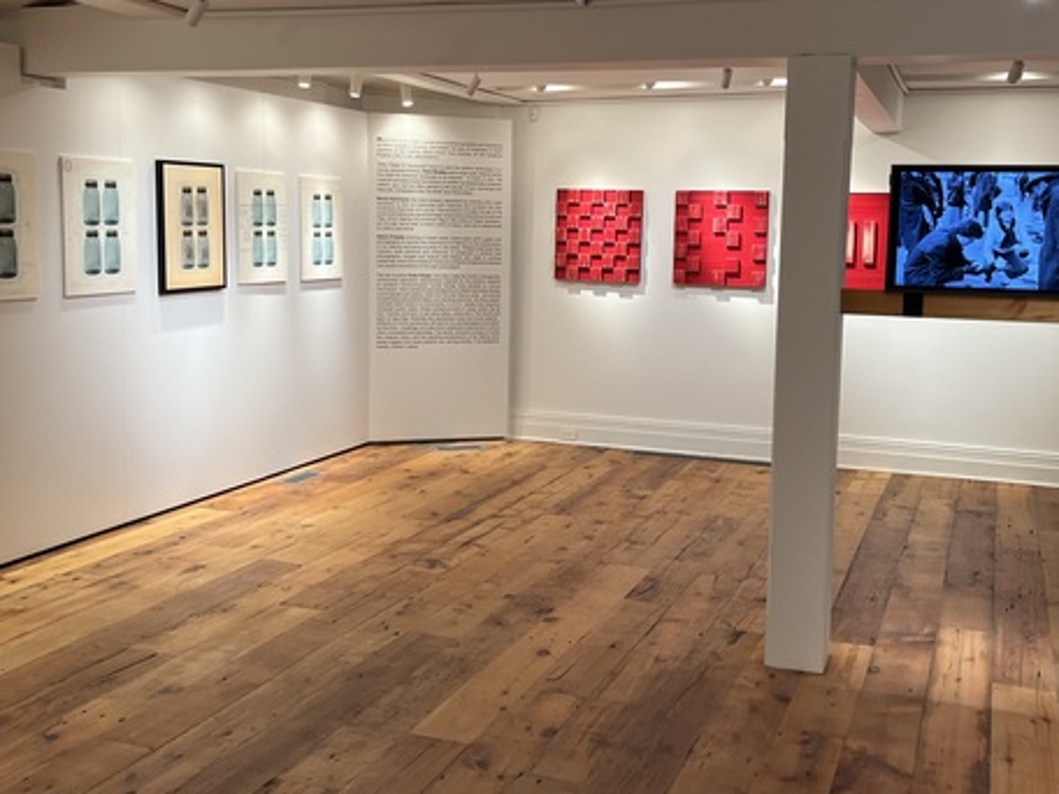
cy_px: 362
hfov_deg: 49.0
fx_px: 1163
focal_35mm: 38
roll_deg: -1.0
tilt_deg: -6.4
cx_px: 557
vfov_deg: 37.7
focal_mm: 5.1
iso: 80
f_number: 1.6
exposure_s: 1/120
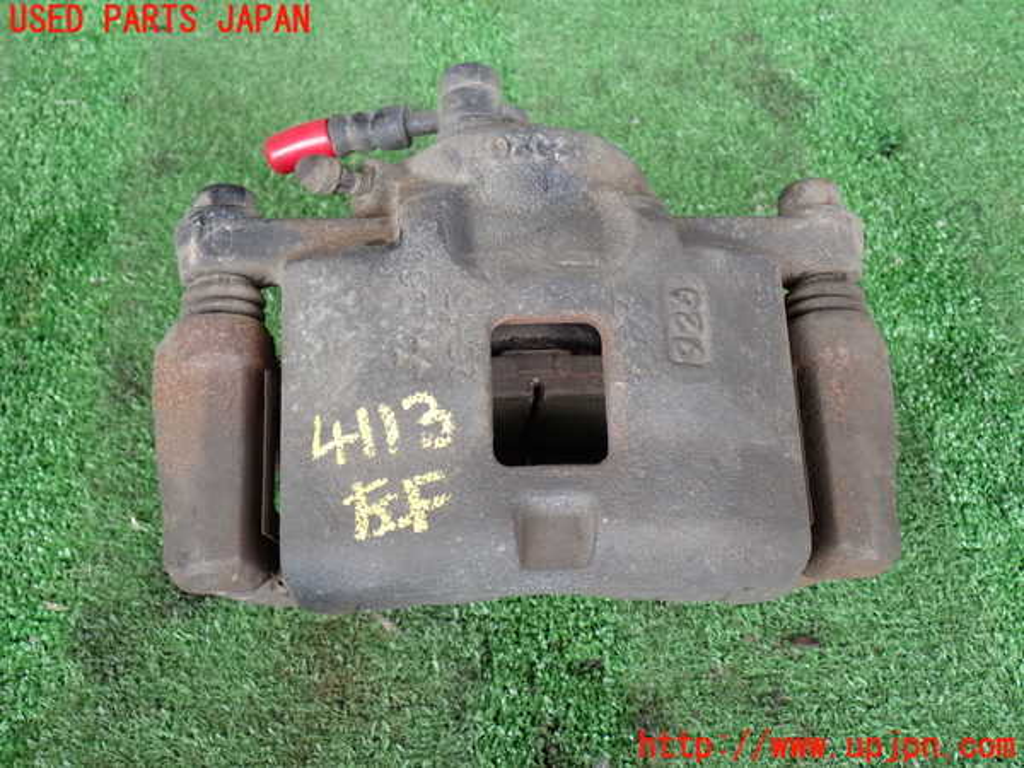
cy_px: 384
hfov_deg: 38.2
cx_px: 512
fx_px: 1479
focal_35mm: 50
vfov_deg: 29.1
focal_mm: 9.01
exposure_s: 1/80
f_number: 3.2
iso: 200
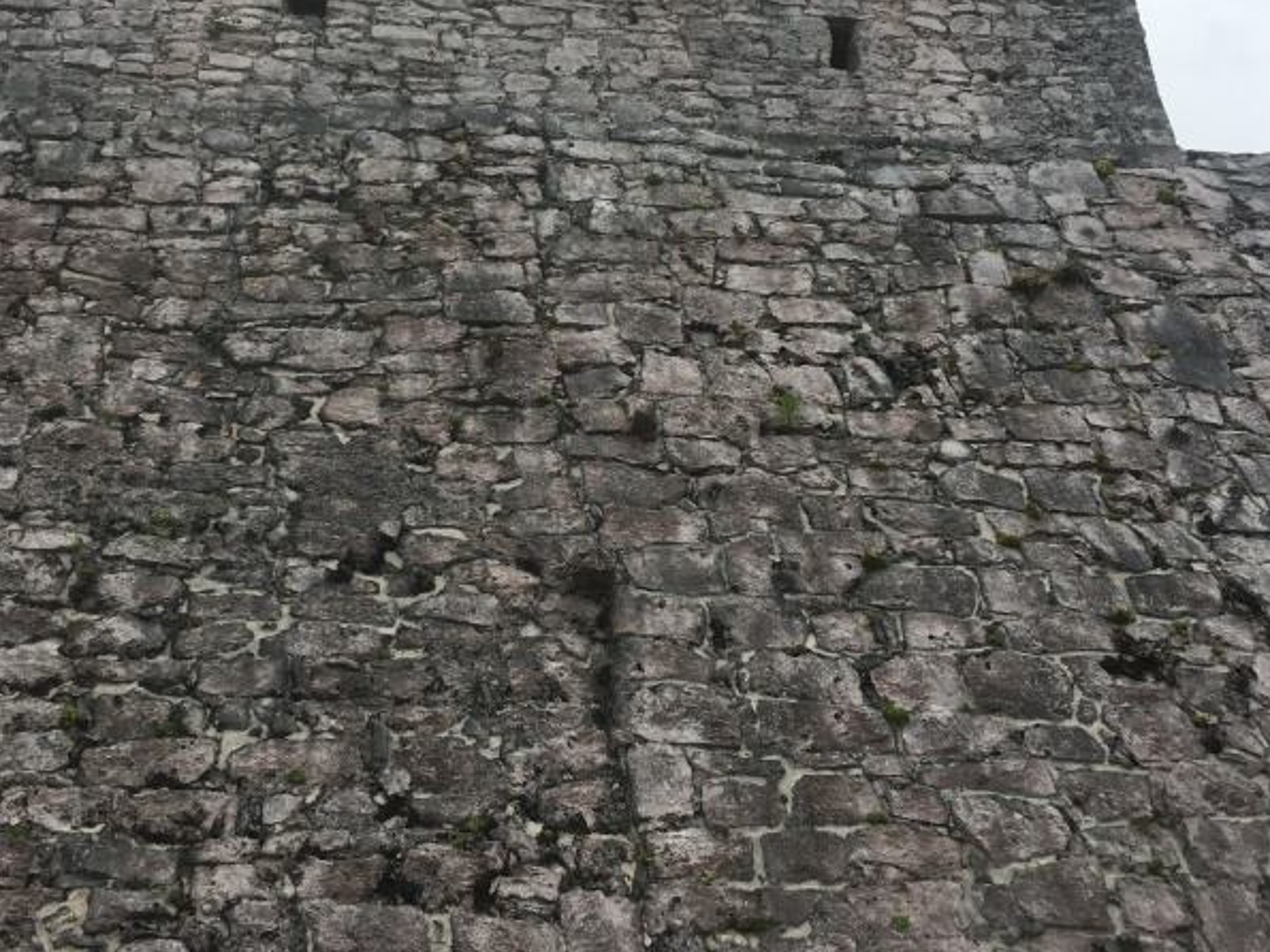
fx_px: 1431
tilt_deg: +36.5
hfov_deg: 47.7
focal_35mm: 39
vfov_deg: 36.5
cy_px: 329
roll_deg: +3.5
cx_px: 544
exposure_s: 1/761
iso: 25
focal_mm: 4.15
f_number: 2.2
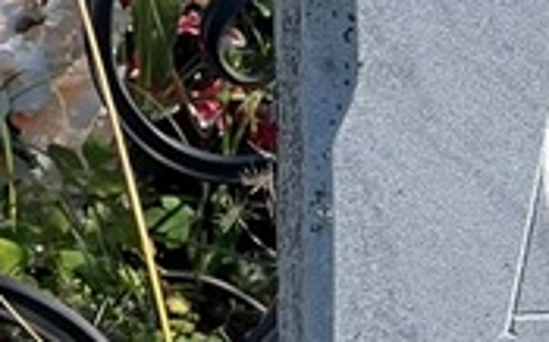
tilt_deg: -23.8
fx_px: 5575
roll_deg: -3.5
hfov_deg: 5.6
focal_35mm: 373
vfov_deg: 3.5
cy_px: 552
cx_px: 944
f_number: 2.8
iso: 32
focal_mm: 9
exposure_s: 1/365
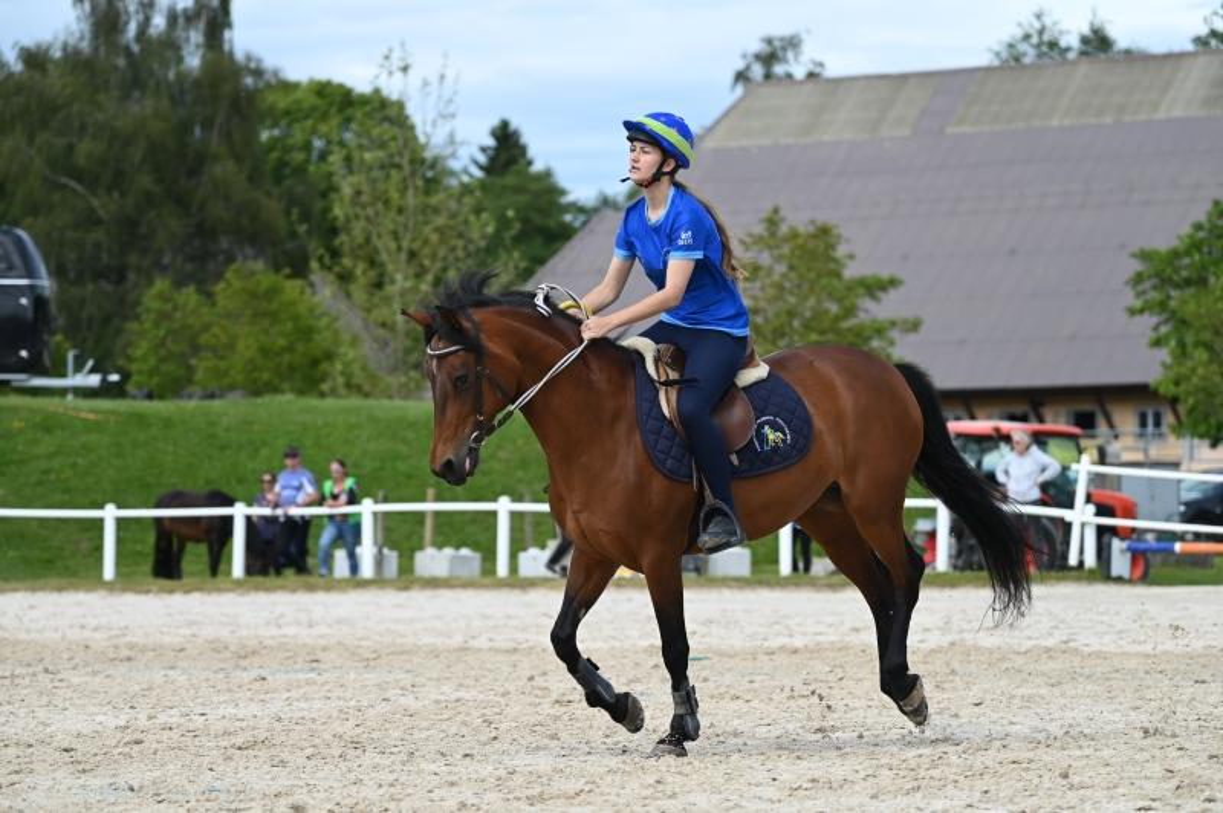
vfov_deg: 9.1
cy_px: 406
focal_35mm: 150
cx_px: 612
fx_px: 5092
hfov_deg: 13.7
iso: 320
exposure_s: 1/1250
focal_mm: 150
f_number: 5.6
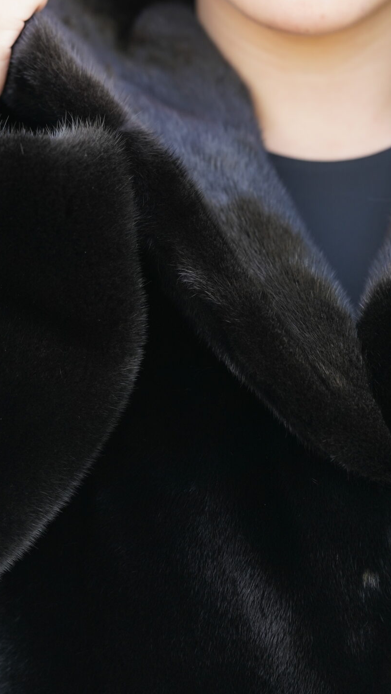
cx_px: 90
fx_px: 6874
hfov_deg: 3.3
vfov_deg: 5.8
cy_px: 99
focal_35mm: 373
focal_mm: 200
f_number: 2.8
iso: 250
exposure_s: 1/250
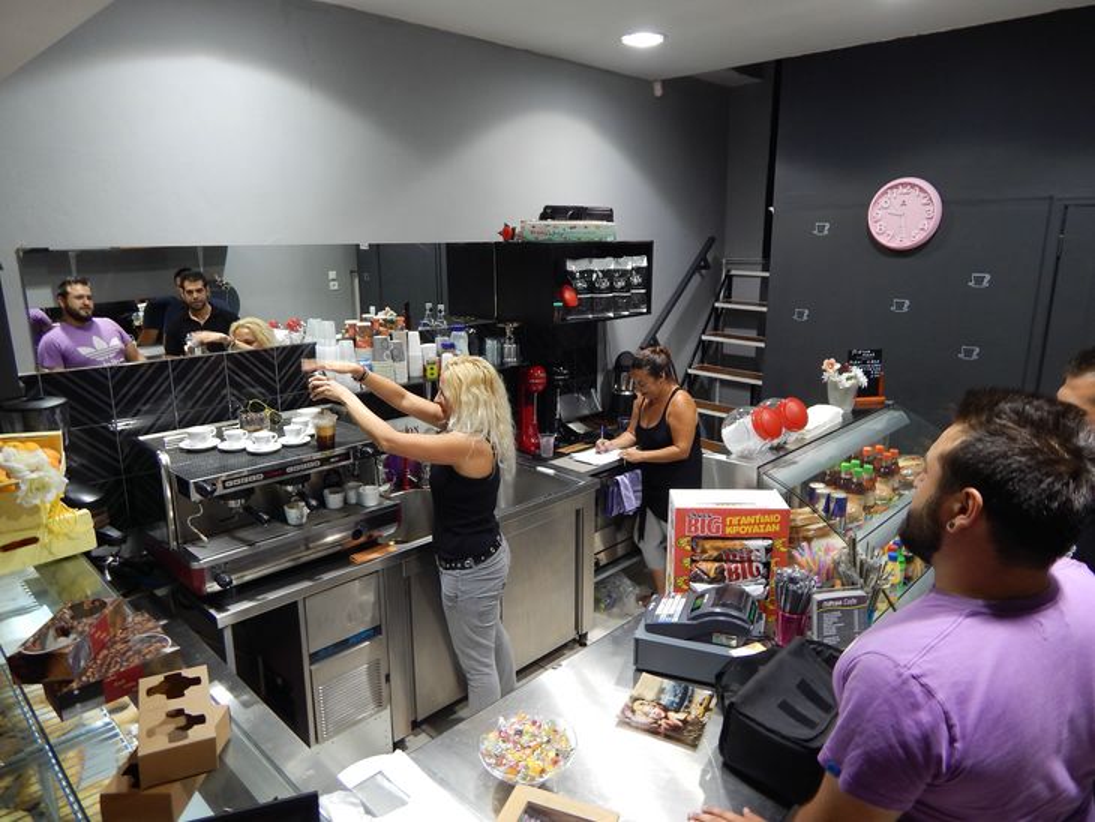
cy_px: 411
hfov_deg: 73.9
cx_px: 548
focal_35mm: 23
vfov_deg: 58.9
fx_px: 728
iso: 125
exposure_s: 1/30
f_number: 3
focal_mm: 4
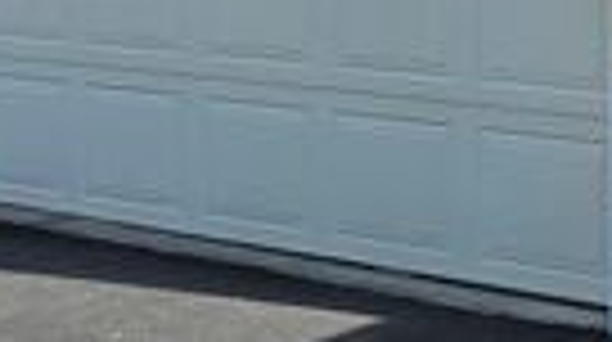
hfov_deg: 17.2
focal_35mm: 123
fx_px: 1993
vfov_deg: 9.6
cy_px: -155
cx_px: 562
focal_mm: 6.3
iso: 10
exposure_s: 1/746
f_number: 1.7
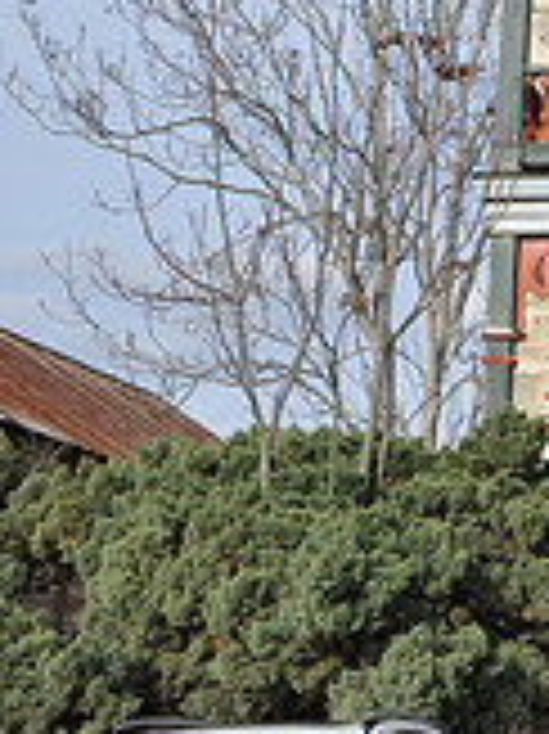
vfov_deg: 18.1
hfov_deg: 11.7
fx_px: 2281
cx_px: 1228
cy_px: 142
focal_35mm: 108
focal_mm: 21
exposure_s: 1/125
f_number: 11
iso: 200
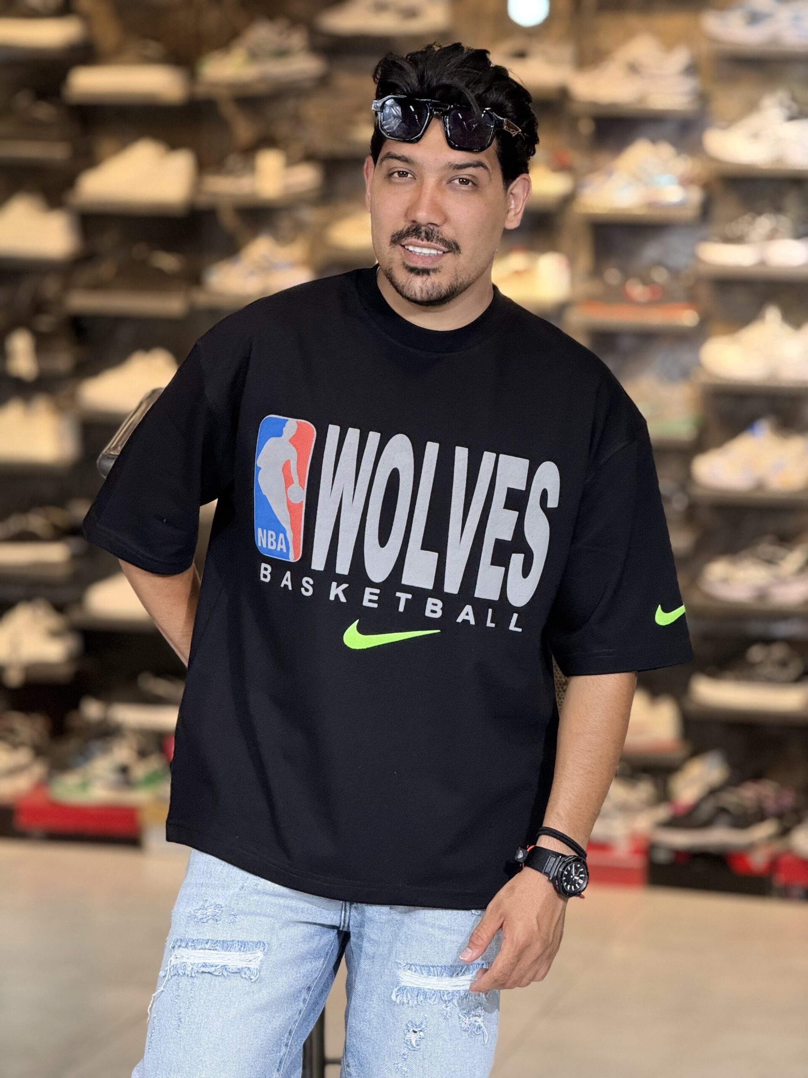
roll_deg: -1.1
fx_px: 3735
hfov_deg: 12.3
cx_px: 404
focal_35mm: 120
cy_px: 539
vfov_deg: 16.4
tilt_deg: -5.6
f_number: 2.8
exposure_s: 1/100
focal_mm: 15.66
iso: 250
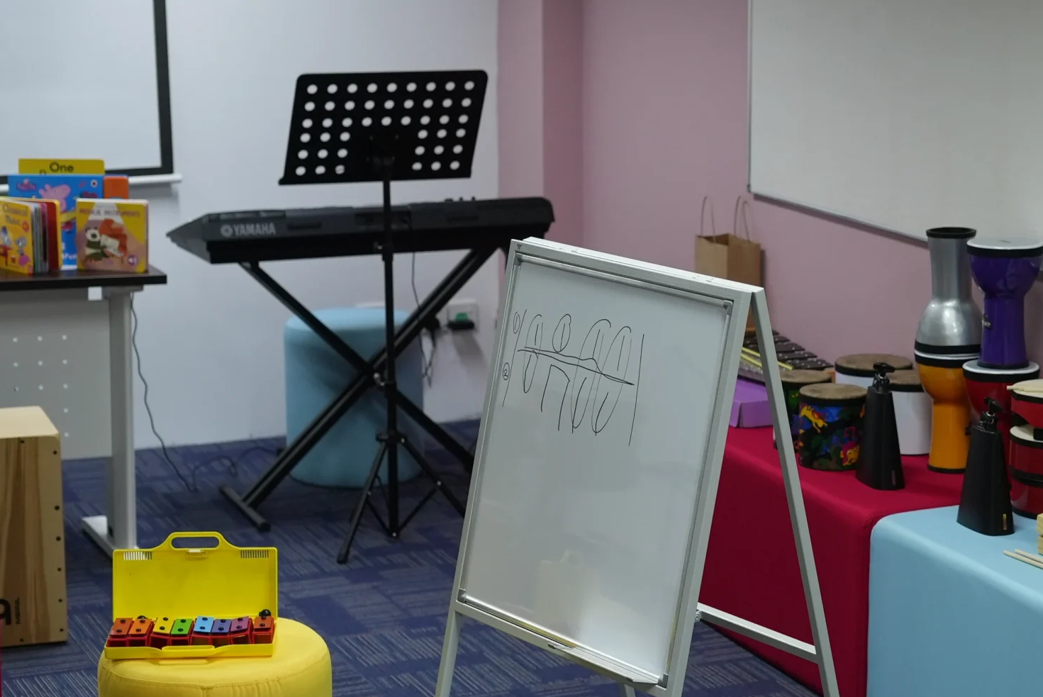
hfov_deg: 23.0
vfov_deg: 15.7
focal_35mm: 87
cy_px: 351
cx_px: 843
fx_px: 2522
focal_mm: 50
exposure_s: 1/160
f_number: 3.2
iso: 1250
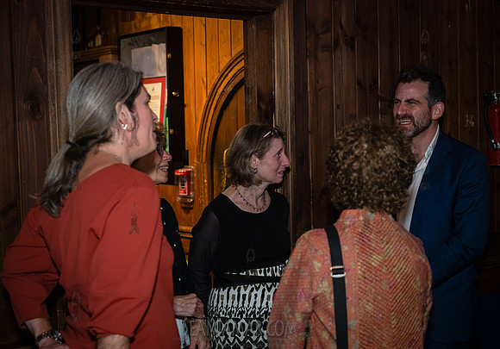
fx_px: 788
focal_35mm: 56
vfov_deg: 25.0
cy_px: 182
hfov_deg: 35.2
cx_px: 273
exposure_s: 1/200
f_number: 4
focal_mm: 52
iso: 4000
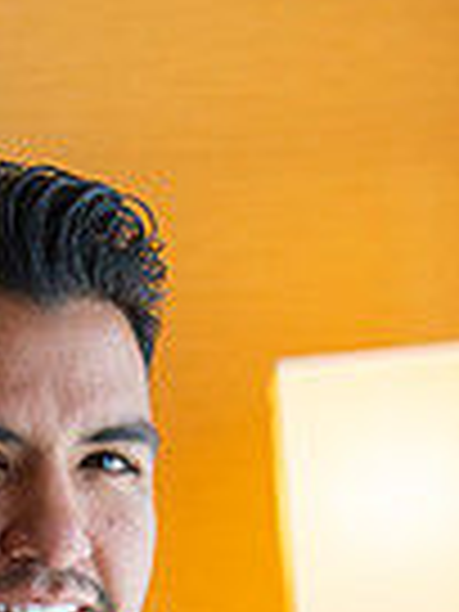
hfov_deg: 7.7
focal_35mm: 191
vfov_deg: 9.9
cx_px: -16
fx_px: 3377
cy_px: 1004
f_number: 6.3
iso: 400
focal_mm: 60
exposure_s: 1/60
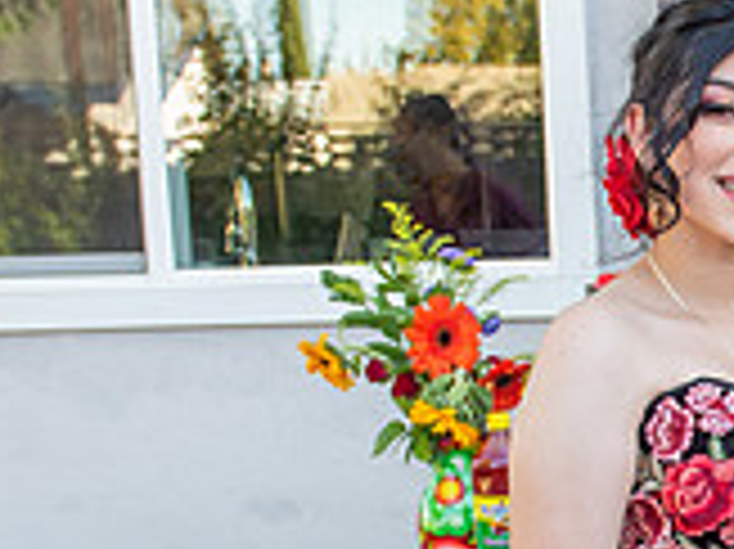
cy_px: 463
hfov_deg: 17.6
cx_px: 943
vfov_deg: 14.0
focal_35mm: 105
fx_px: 2225
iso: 400
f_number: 5
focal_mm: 24
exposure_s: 1/200
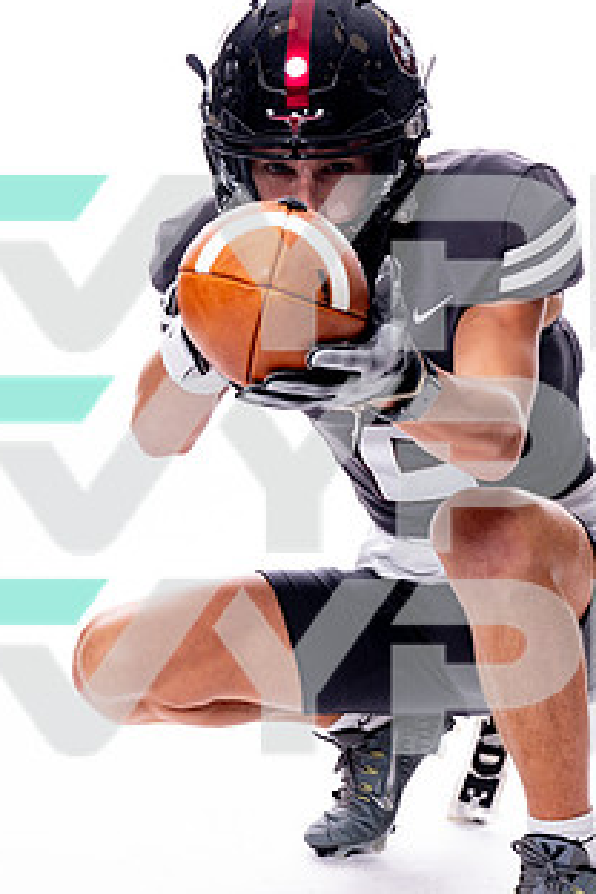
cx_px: 364
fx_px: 1937
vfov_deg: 26.0
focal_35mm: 78
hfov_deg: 17.5
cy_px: 467
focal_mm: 54
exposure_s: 1/250
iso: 400
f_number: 8
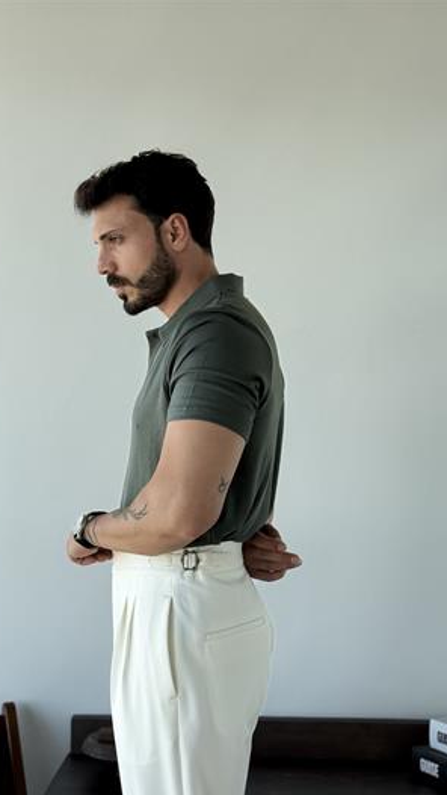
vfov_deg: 39.2
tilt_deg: +1.8
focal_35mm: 53
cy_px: 401
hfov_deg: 22.6
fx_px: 1116
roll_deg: -0.5
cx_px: 207
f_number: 1.78
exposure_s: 1/447
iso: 64
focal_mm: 6.76
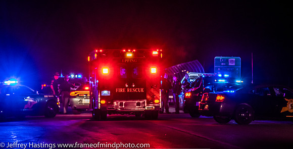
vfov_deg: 6.2
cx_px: 142
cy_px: 80
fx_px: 1369
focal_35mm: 180
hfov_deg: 12.2
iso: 2000
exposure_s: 1/50
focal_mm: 105
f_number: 4.5
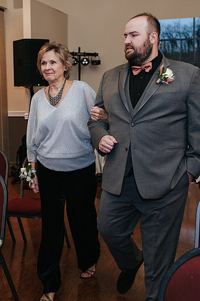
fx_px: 442
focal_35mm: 53
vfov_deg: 37.6
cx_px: 65
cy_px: 150
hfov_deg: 25.4
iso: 800
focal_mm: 35
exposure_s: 1/200
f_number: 3.2
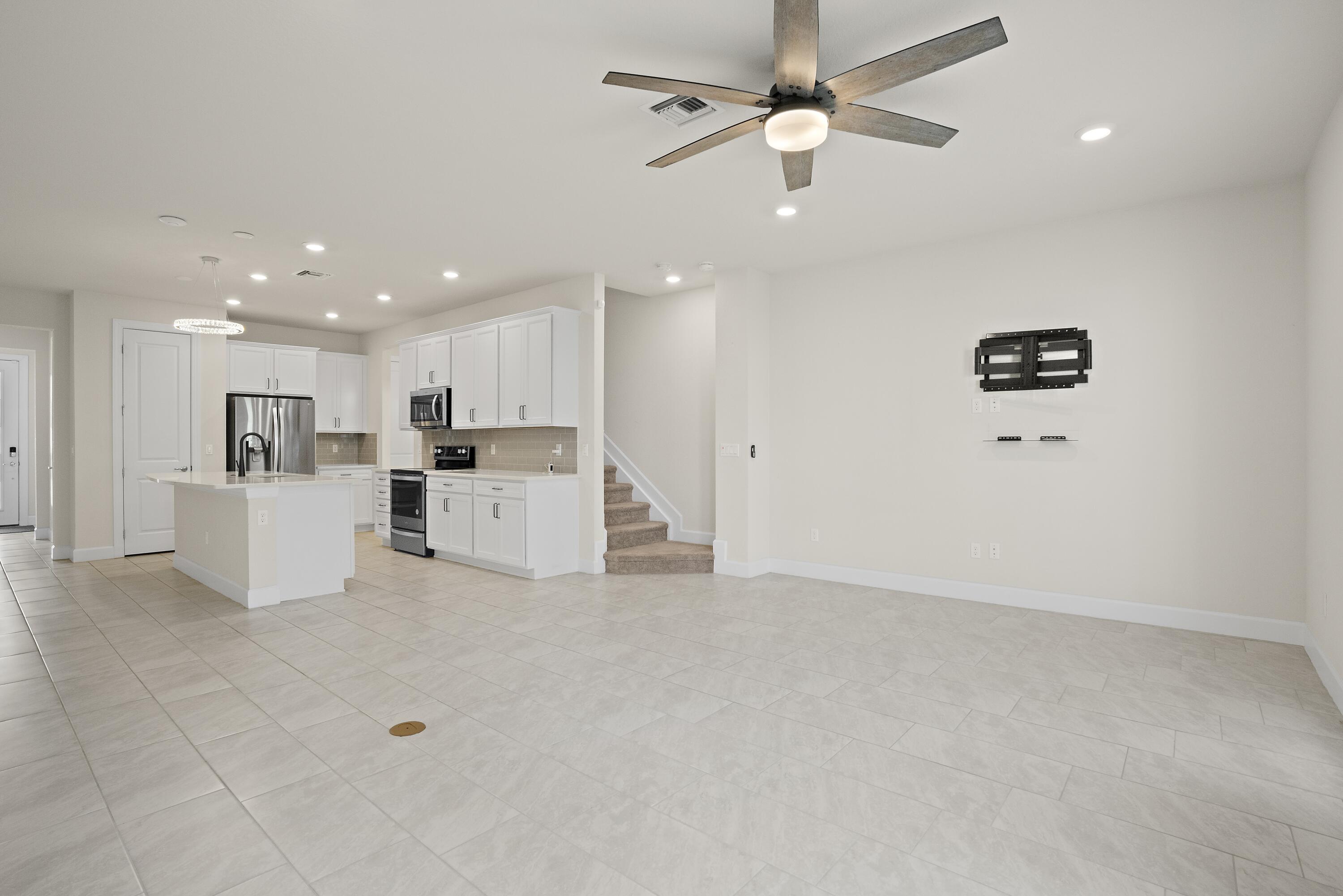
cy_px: 448
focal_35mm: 16
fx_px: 597
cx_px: 672
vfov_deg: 73.7
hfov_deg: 96.7
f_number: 9
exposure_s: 1/30
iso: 1600
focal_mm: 16
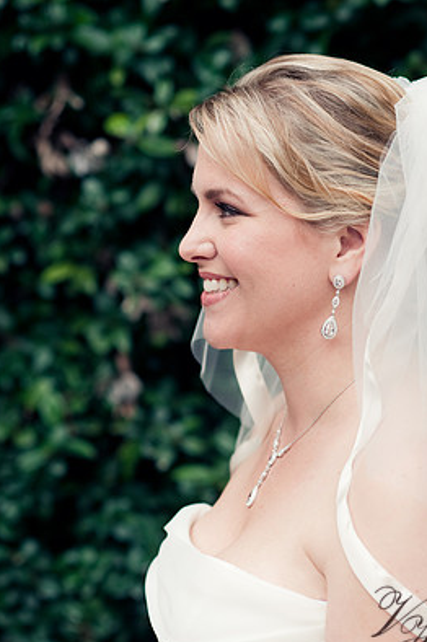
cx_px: 236
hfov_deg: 14.1
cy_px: 328
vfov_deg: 21.0
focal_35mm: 97
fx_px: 1729
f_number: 3.5
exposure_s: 1/640
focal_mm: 85
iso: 400
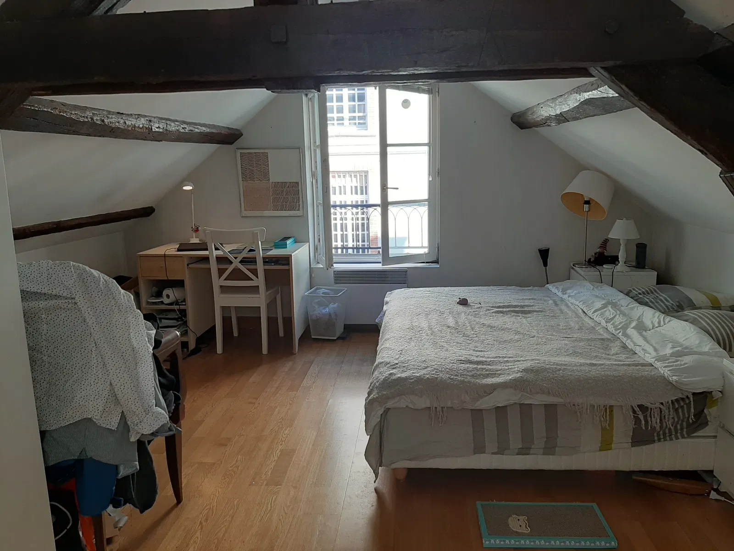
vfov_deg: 53.1
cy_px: 276
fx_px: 551
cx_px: 367
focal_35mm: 26
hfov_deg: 67.3
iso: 50
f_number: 1.7
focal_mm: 3.93
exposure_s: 1/100
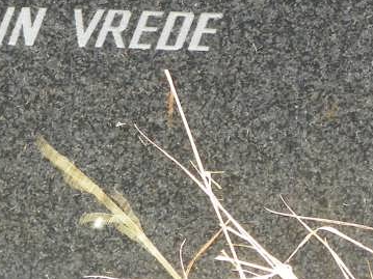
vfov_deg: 3.1
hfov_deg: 4.1
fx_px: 5192
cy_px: -186
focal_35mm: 482
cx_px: -185
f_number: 4.5
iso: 64
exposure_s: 1/50
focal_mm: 25.7
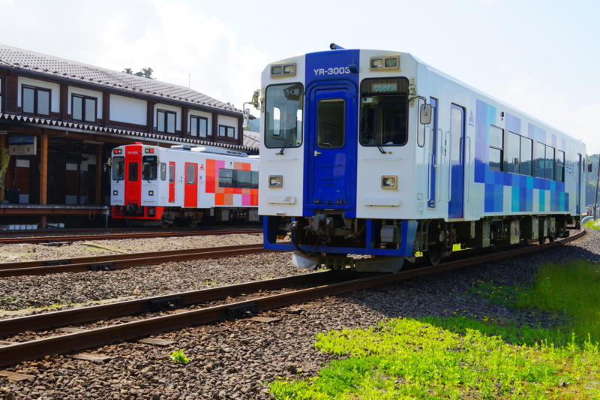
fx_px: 750
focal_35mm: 45
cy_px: 200
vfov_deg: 29.9
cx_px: 300
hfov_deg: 43.6
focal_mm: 30
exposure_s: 1/125
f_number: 11
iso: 100
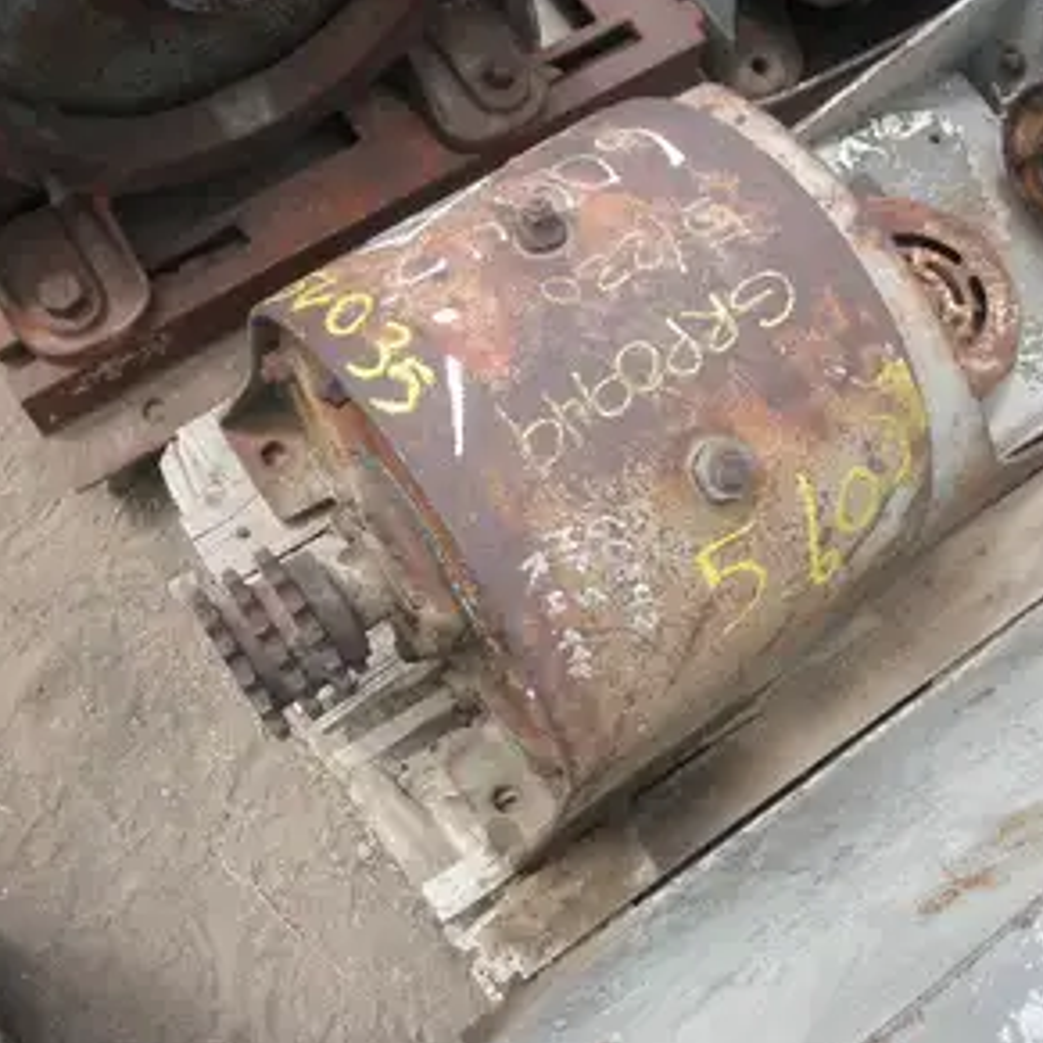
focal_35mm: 34
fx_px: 1159
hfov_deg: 48.4
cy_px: 520
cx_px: 480
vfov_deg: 48.5
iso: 64
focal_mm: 5
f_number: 3
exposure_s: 1/400
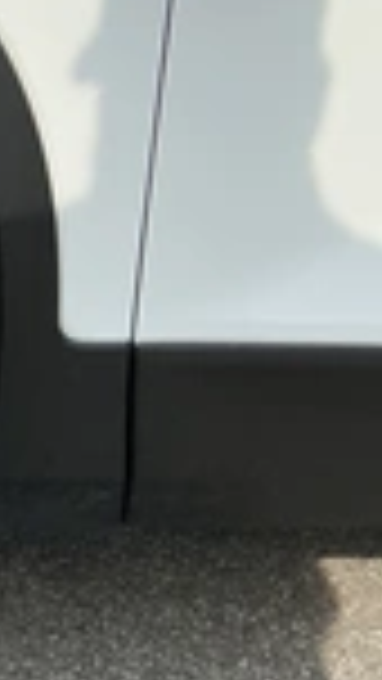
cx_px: -476
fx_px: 1458
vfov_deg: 26.2
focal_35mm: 81
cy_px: 324
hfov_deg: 12.4
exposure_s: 1/1730
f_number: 1.8
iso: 25
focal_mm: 3
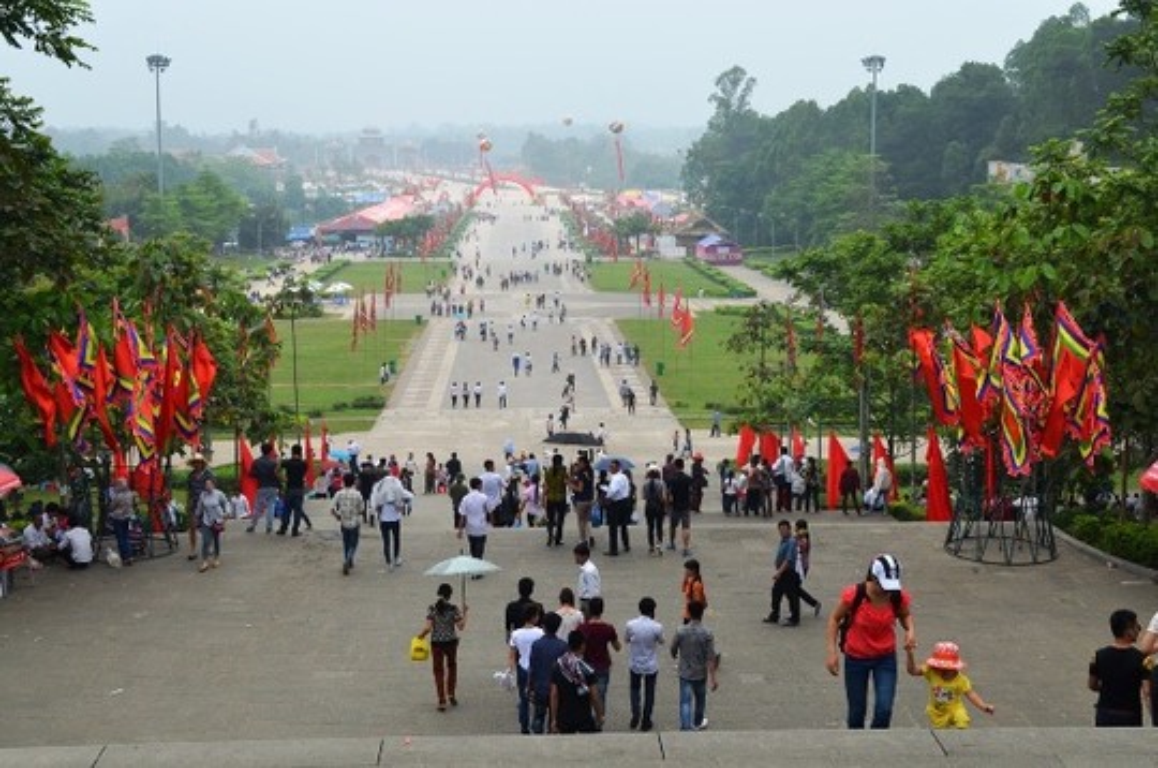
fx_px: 1830
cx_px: 579
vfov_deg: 23.7
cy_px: 384
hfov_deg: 35.1
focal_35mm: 57
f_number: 8
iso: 100
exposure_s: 1/250
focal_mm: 38
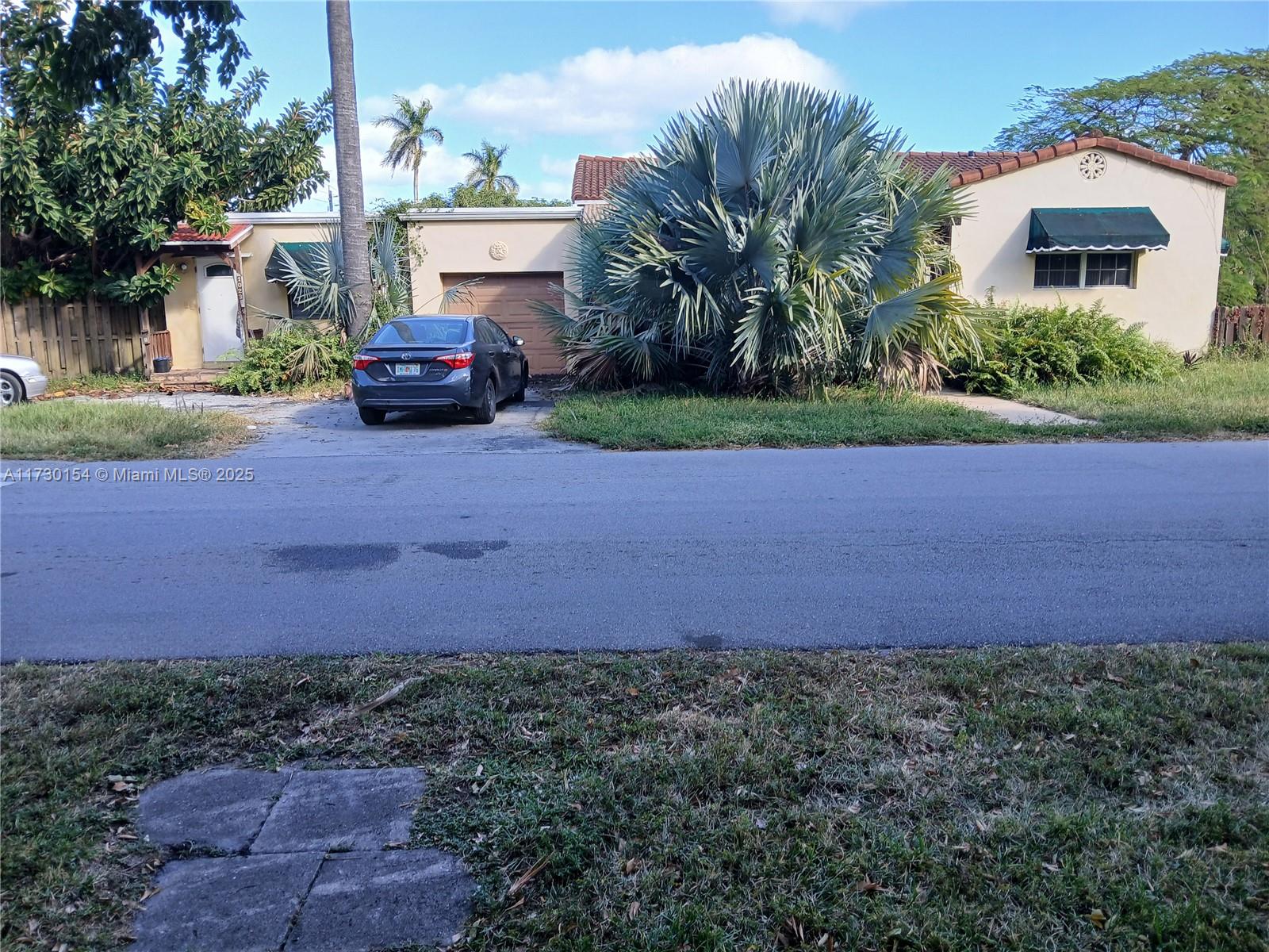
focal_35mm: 26
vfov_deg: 53.1
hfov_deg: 67.3
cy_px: 476
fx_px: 953
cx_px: 634
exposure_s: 1/120
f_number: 1.8
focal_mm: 3.98
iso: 20
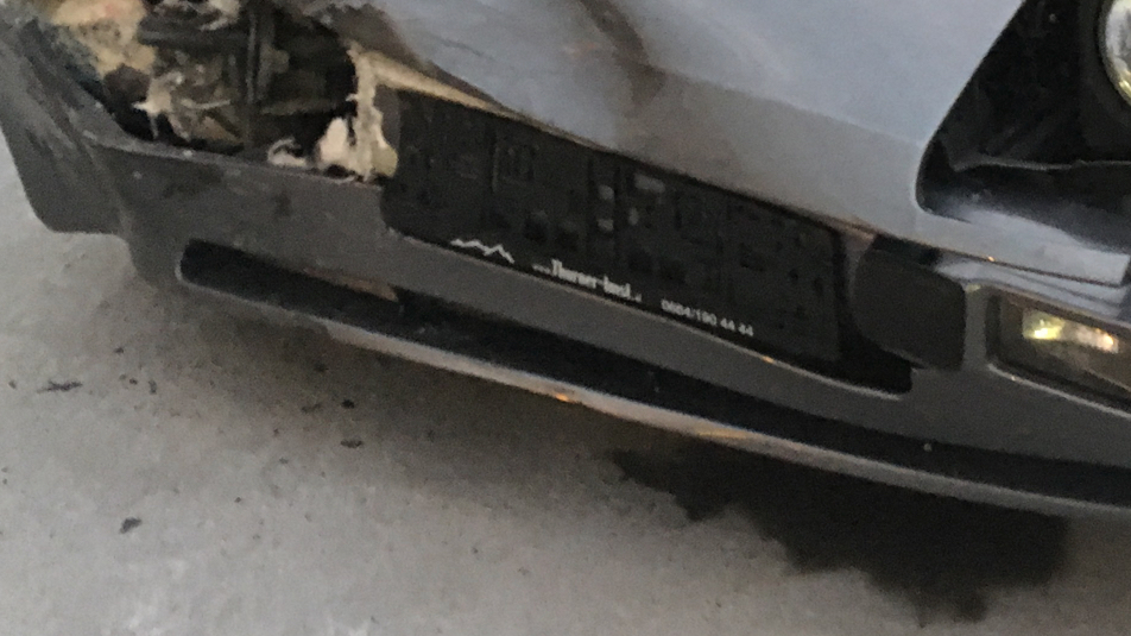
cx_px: 912
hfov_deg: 30.2
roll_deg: -1.1
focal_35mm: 68
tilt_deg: -15.9
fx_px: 2039
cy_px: -195
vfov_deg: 16.7
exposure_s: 1/17
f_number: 2.2
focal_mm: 4.15
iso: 500
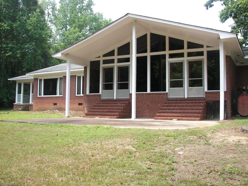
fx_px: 258
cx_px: 124
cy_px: 93
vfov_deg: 39.7
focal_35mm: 36
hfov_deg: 51.4
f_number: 2.8
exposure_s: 1/250
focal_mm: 6
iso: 50
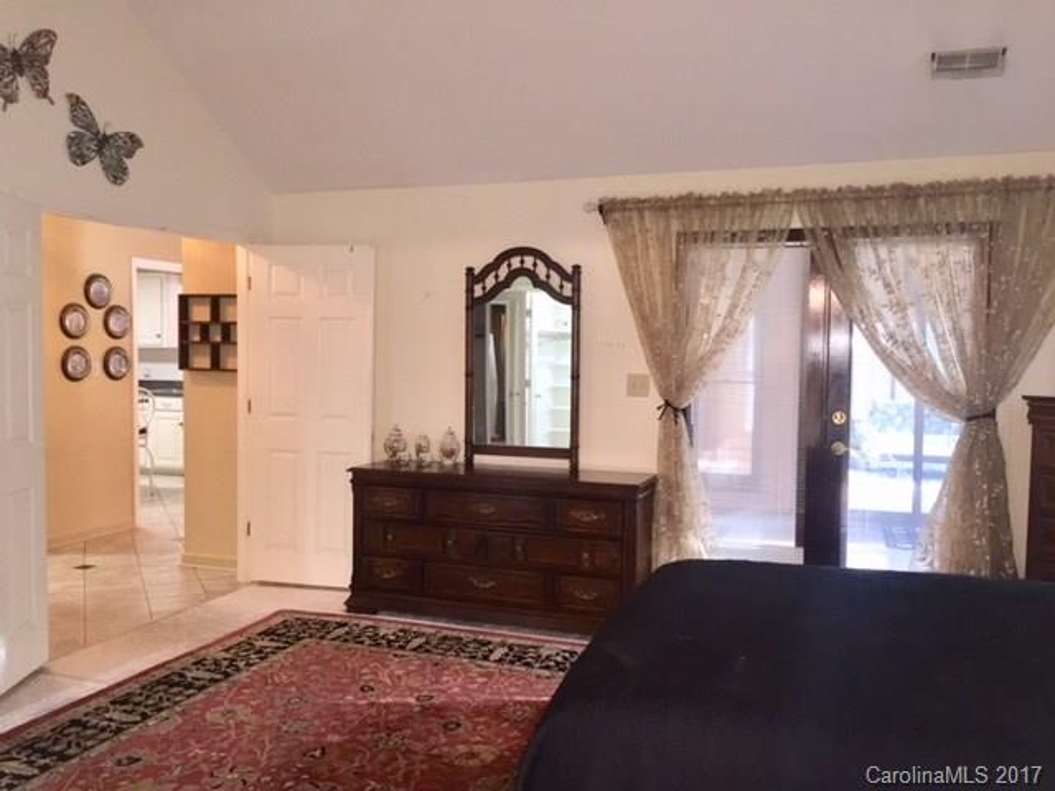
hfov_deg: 61.7
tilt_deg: -4.7
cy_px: 396
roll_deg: -1.1
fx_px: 884
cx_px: 528
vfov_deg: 48.2
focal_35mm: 29
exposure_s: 1/20
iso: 200
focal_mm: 4.15
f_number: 2.2
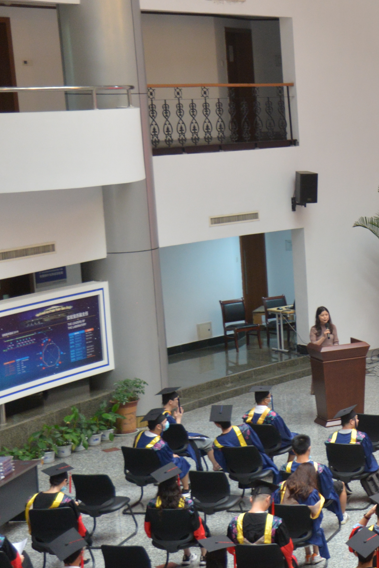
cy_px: 274
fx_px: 1484
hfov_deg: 13.0
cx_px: 701
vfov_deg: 21.7
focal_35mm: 94
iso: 800
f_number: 4
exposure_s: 1/125
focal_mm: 38
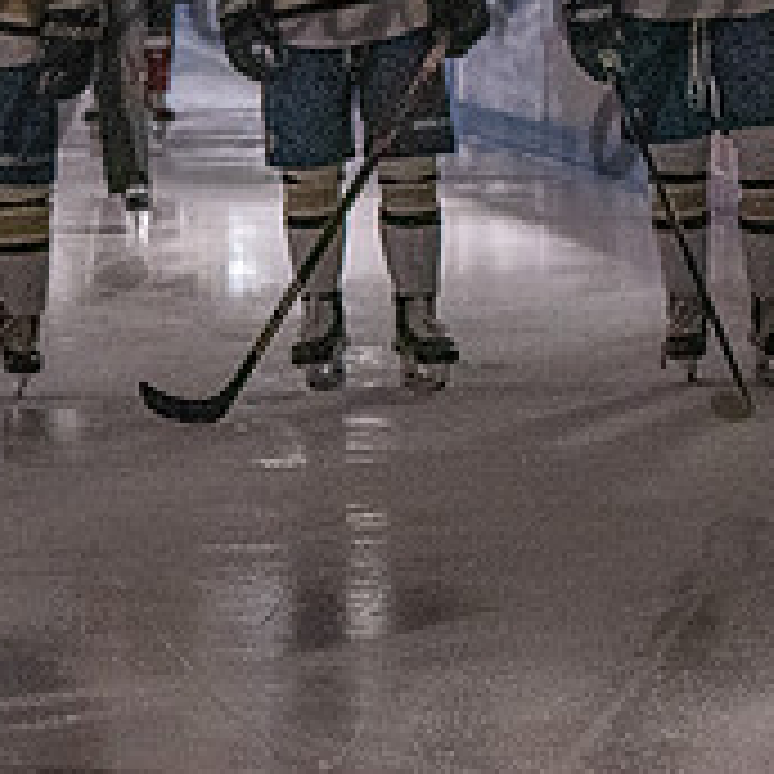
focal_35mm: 317
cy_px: -16
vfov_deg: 5.5
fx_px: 8019
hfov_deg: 5.5
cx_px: -266
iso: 3200
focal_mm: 70
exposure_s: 1/160
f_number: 2.8
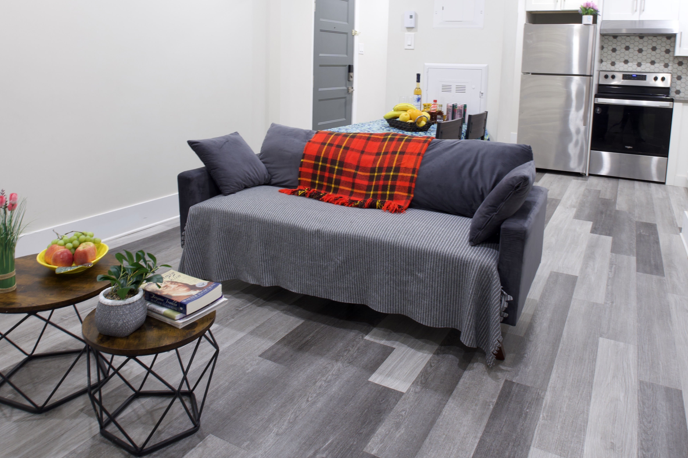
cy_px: 126
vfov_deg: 48.4
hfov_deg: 69.8
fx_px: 493
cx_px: 356
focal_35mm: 26
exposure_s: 1
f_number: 8
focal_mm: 11
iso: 100
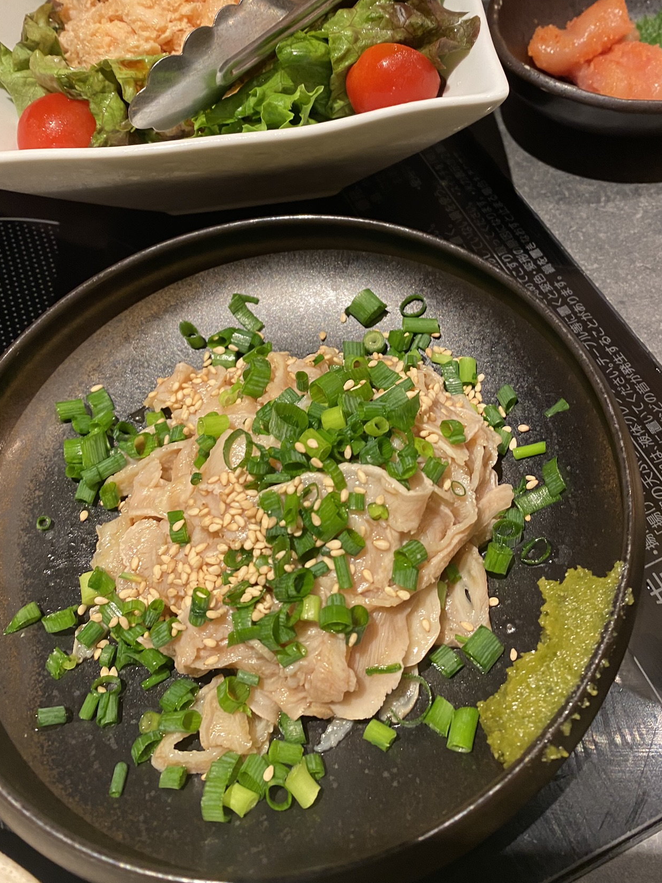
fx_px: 816
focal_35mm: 32
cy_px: 341
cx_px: 359
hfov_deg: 44.1
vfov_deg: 56.3
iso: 125
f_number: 1.8
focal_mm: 4.25
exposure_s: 1/60
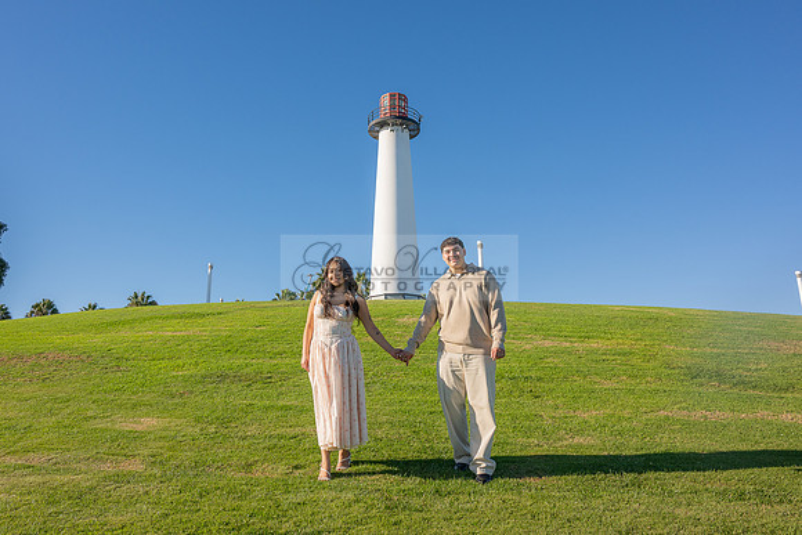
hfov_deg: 65.5
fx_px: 622
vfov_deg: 46.5
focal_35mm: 28
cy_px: 243
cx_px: 365
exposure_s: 1/640
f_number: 9
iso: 200
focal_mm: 24
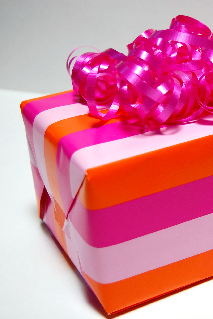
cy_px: 160
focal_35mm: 86
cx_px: 208
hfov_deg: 15.6
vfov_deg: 23.6
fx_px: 763
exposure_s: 1/60
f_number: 4.8
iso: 400
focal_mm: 38
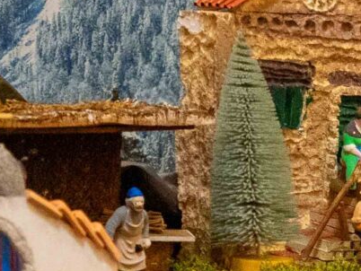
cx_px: 592
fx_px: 4341
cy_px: 496
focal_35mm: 416
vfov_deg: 3.6
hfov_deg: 4.7
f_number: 4
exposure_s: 1/160
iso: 4000
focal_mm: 68
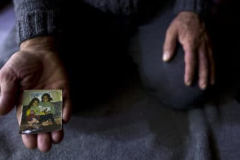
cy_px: 81
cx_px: 124
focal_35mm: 31
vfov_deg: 42.4
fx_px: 207
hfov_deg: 60.3
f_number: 1.7
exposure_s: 1/8
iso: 400
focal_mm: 28
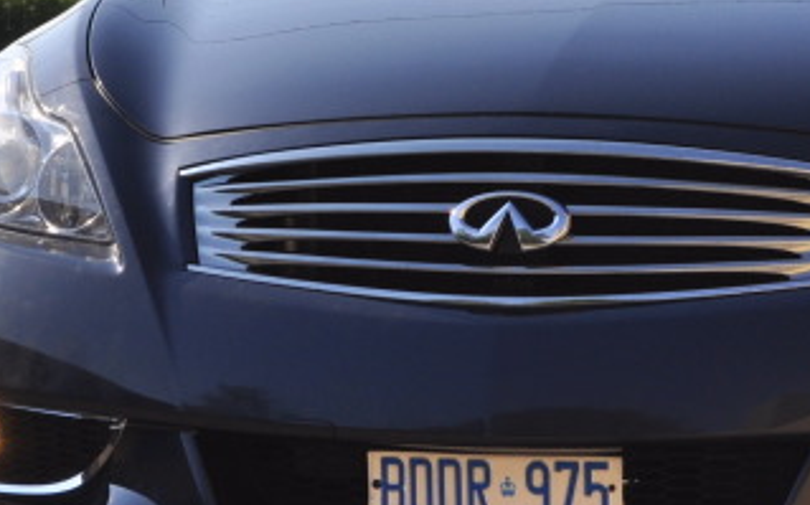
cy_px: -51
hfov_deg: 7.8
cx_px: 797
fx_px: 5949
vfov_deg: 4.9
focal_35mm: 270
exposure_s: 1/320
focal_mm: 55
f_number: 10
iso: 200
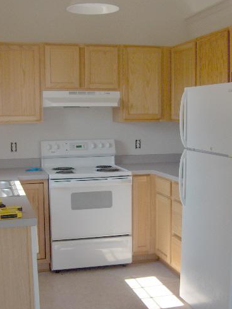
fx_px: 456
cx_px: 115
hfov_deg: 28.6
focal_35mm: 51
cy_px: 164
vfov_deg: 37.5
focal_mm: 8
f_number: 2.8
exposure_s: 1/262
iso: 100
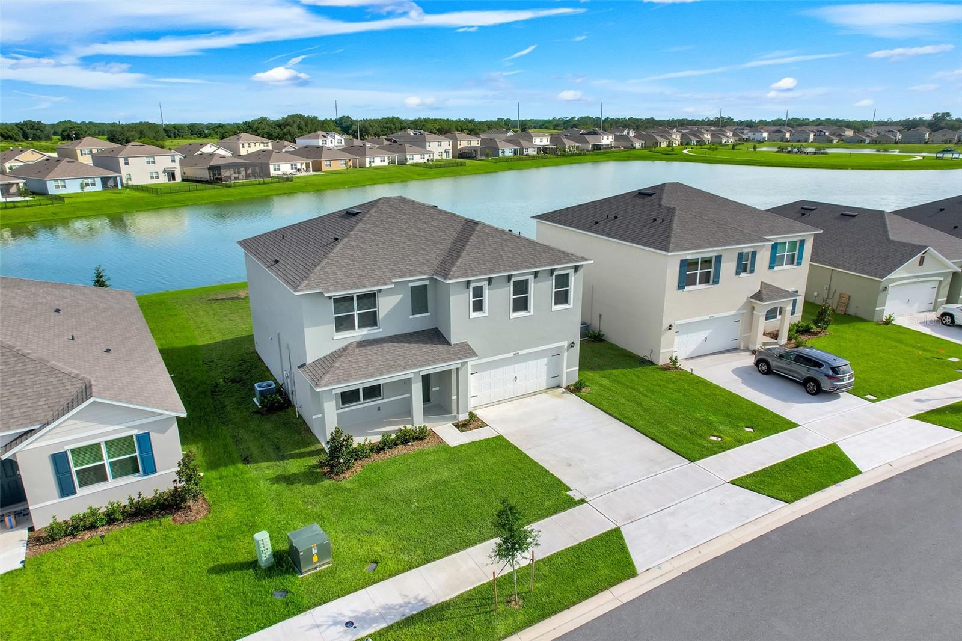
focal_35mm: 22
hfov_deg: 78.6
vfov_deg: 57.2
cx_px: 481
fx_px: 588
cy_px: 320
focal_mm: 8.38
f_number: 2.8
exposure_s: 1/320
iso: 120
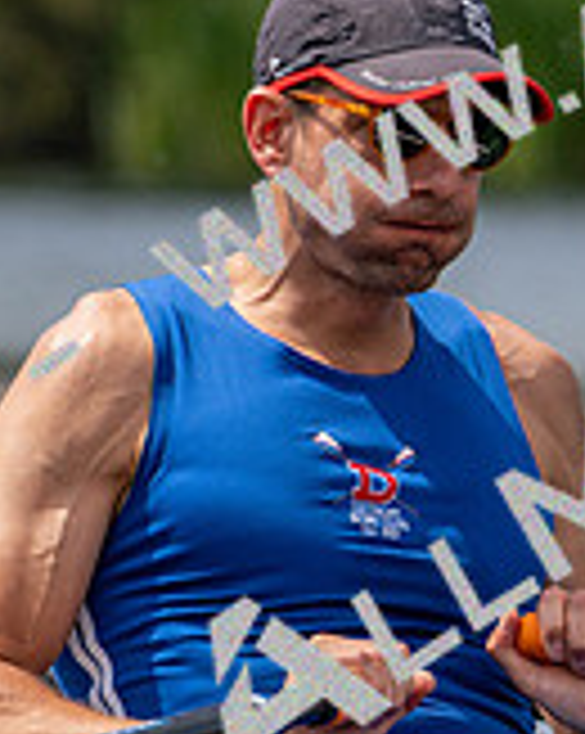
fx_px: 19298
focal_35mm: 890
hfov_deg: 1.7
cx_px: -176
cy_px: 385
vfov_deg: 2.2
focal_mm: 266
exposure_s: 1/1600
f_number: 5.6
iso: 200
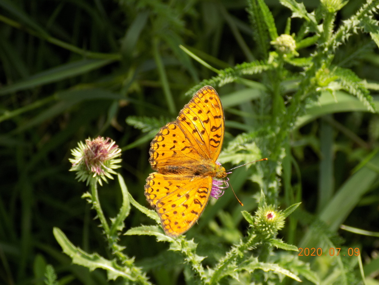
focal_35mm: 118
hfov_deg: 16.7
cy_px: 142
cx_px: 190
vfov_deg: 12.6
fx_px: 1292
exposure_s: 1/200
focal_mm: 20.9
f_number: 4.8
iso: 80
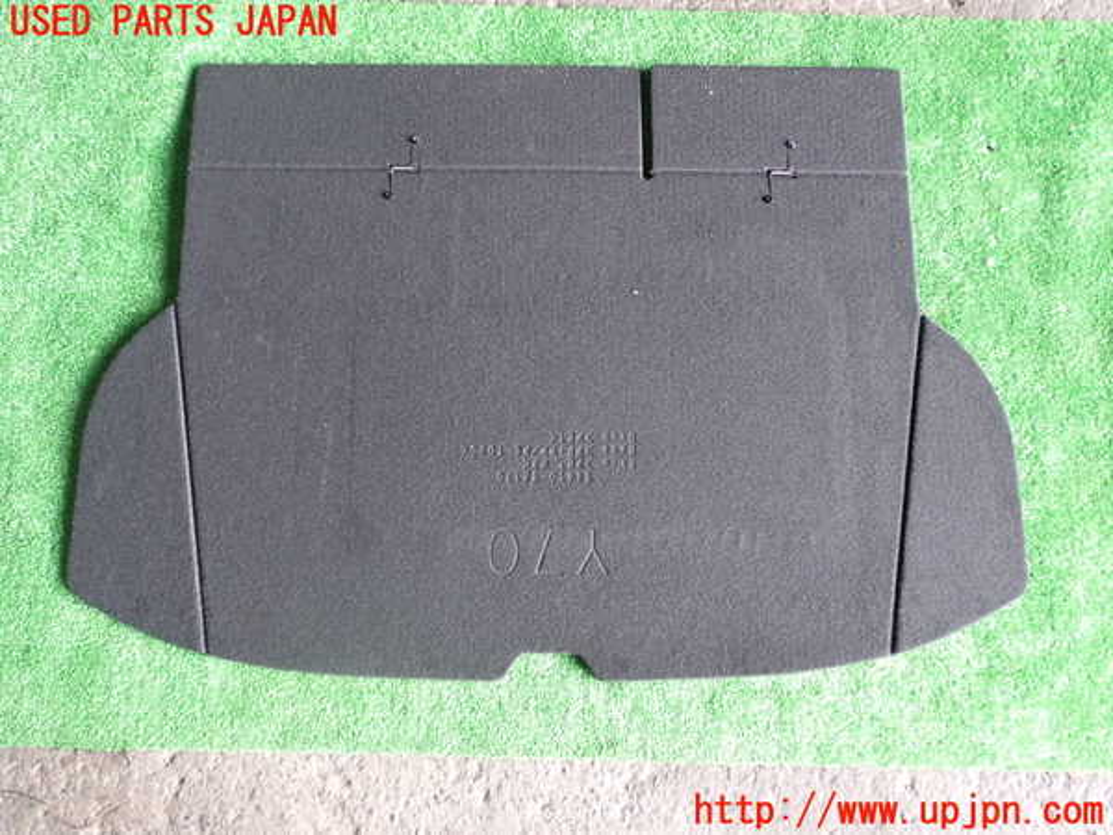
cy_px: 418
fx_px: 965
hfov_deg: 60.0
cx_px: 556
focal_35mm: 30
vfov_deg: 46.8
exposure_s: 1/30
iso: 200
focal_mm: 5.4
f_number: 2.3
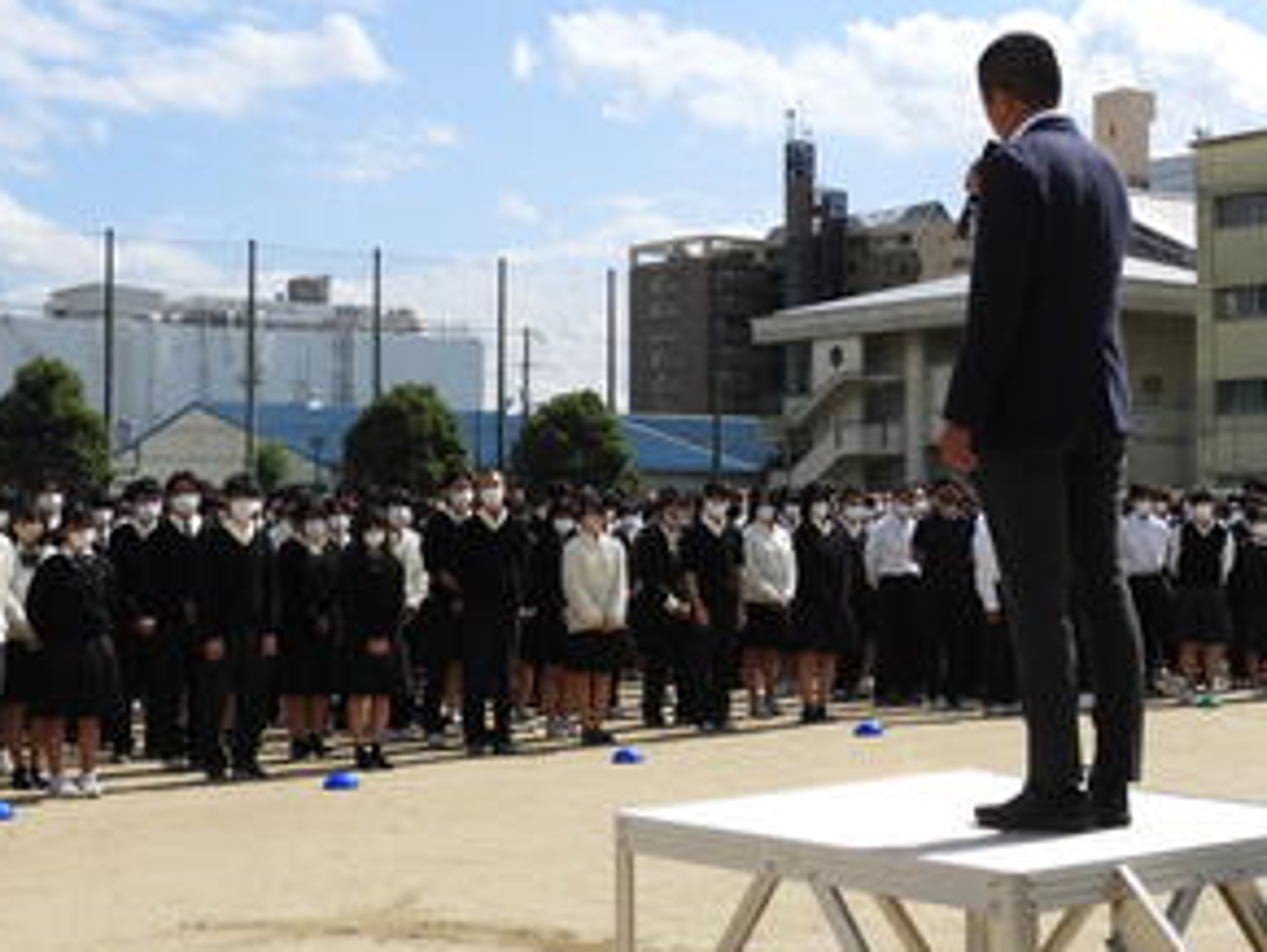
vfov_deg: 23.7
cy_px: 406
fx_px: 2271
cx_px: 673
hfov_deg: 31.2
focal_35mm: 62
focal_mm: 8.1
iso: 100
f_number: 4
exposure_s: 1/1250
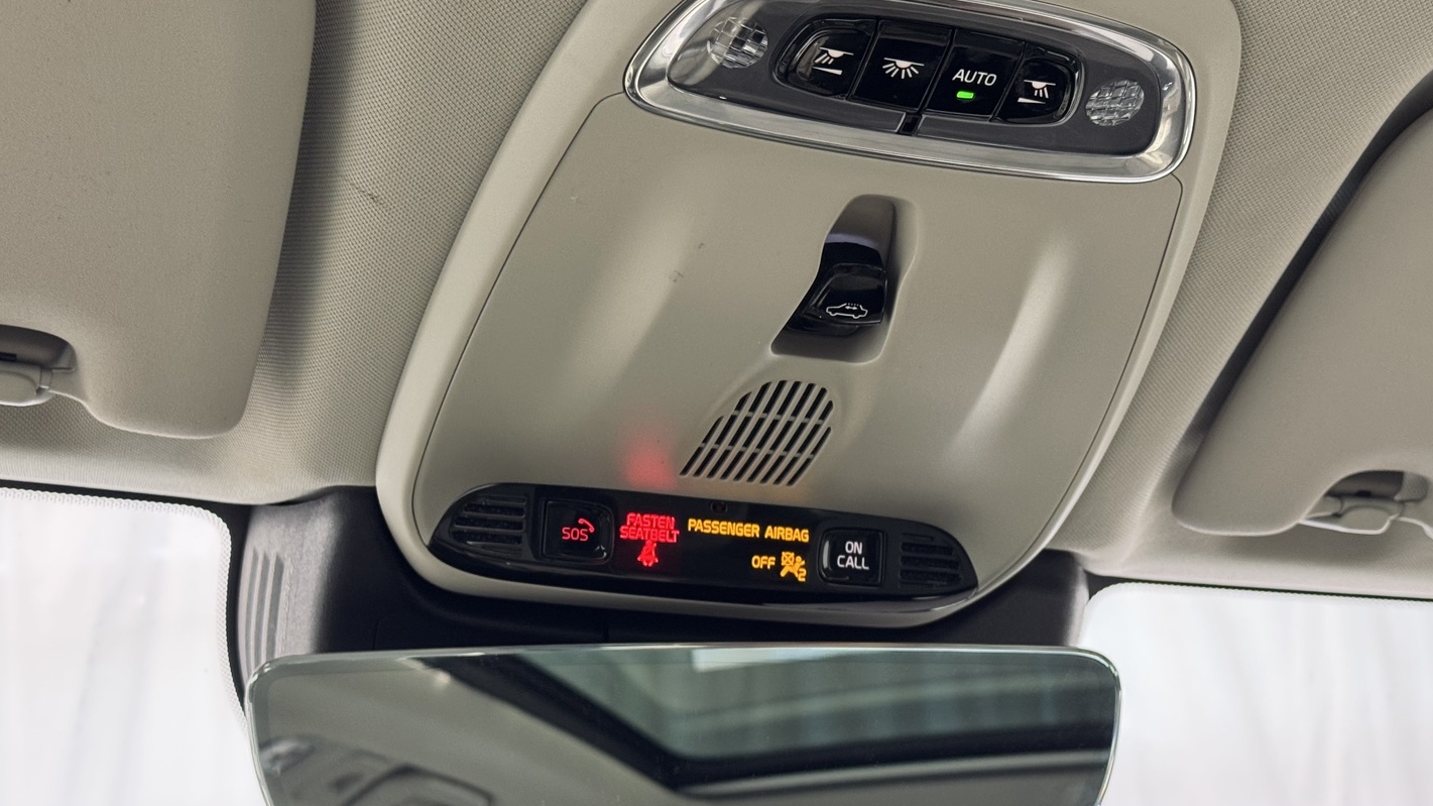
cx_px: 719
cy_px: 458
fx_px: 2014
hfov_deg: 39.2
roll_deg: +3.6
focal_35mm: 53
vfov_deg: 22.6
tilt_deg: +26.5
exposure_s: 1/33
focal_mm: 6.76
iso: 320
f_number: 1.78
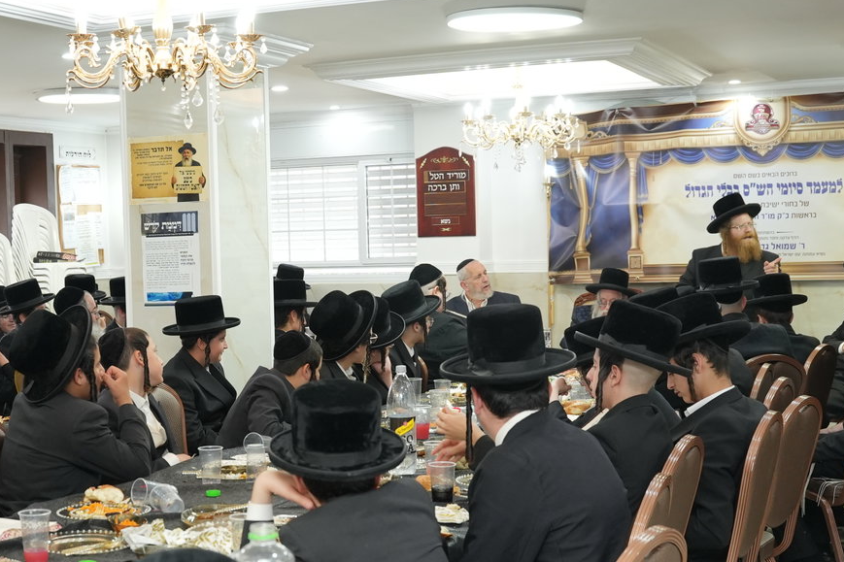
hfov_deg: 34.0
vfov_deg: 23.3
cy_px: 347
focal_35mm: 58
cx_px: 240
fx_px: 1359
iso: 1000
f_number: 3.5
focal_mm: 24
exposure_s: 1/125
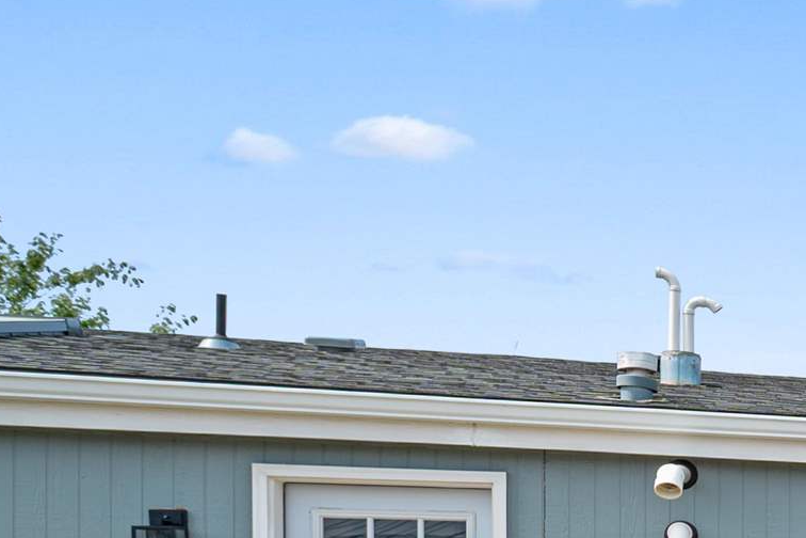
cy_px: 659
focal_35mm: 65
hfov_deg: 20.5
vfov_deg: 19.6
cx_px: 1489
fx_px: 1455
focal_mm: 16
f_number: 8
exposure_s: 1/30
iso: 100
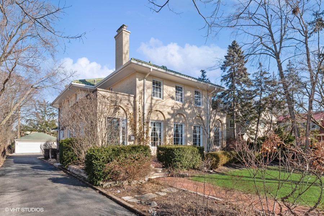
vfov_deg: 59.5
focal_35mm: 21
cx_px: 162
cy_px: 108
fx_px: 189
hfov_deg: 81.2
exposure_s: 1/400
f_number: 9
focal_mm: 14
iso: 200
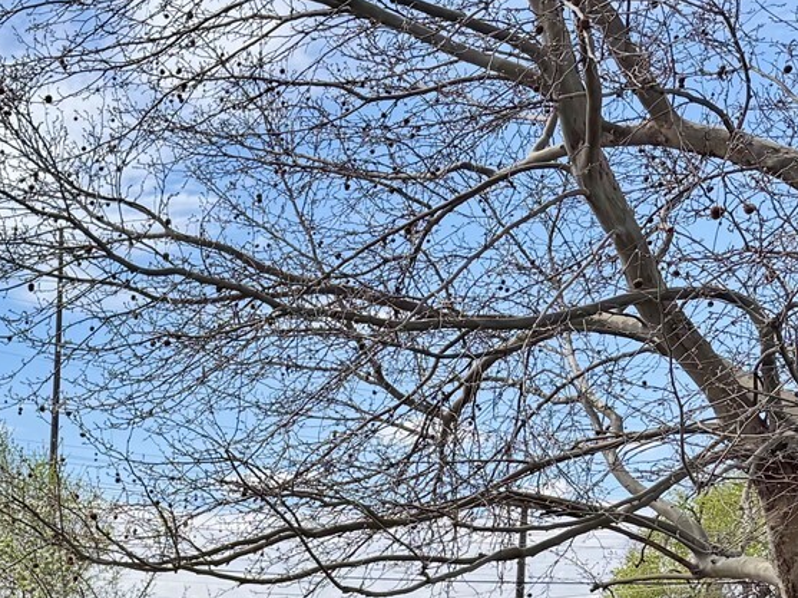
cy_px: 852
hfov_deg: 26.6
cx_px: -10
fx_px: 1590
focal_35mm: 69
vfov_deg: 19.1
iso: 100
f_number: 1.78
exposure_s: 1/5319
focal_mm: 6.76
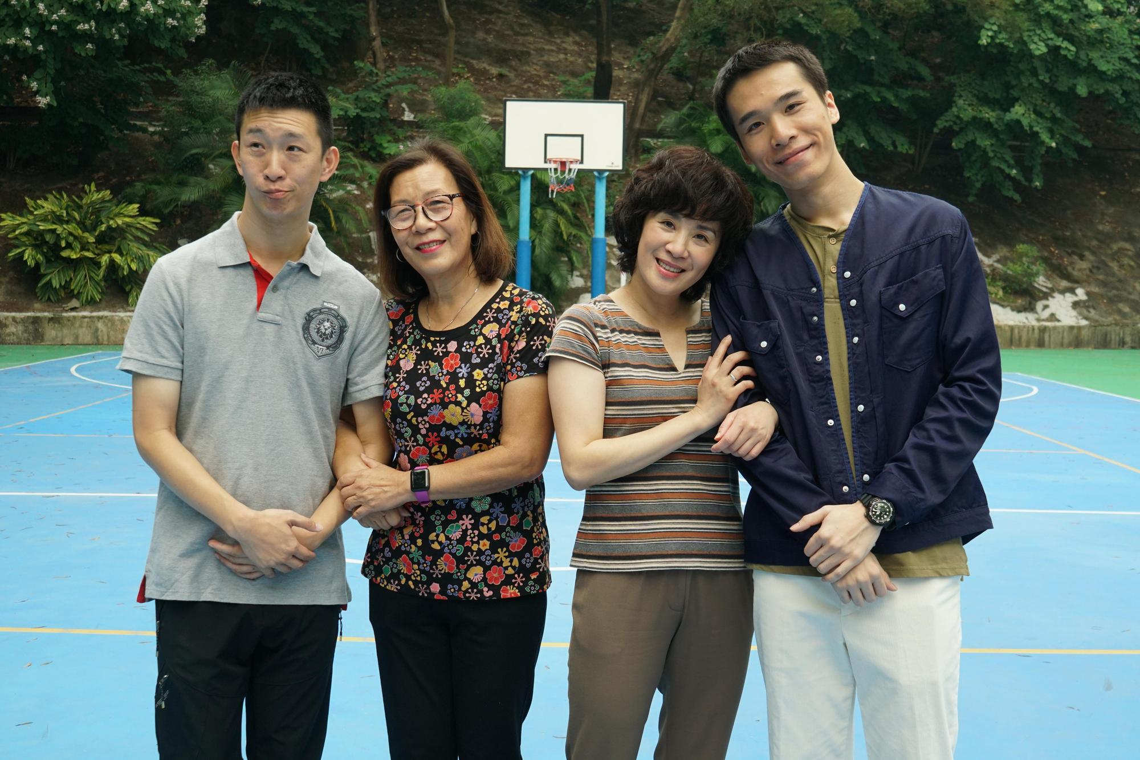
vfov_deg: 31.9
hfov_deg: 46.4
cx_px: 570
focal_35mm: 42
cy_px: 380
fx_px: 1330
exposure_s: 1/250
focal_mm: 28
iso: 500
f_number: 6.3
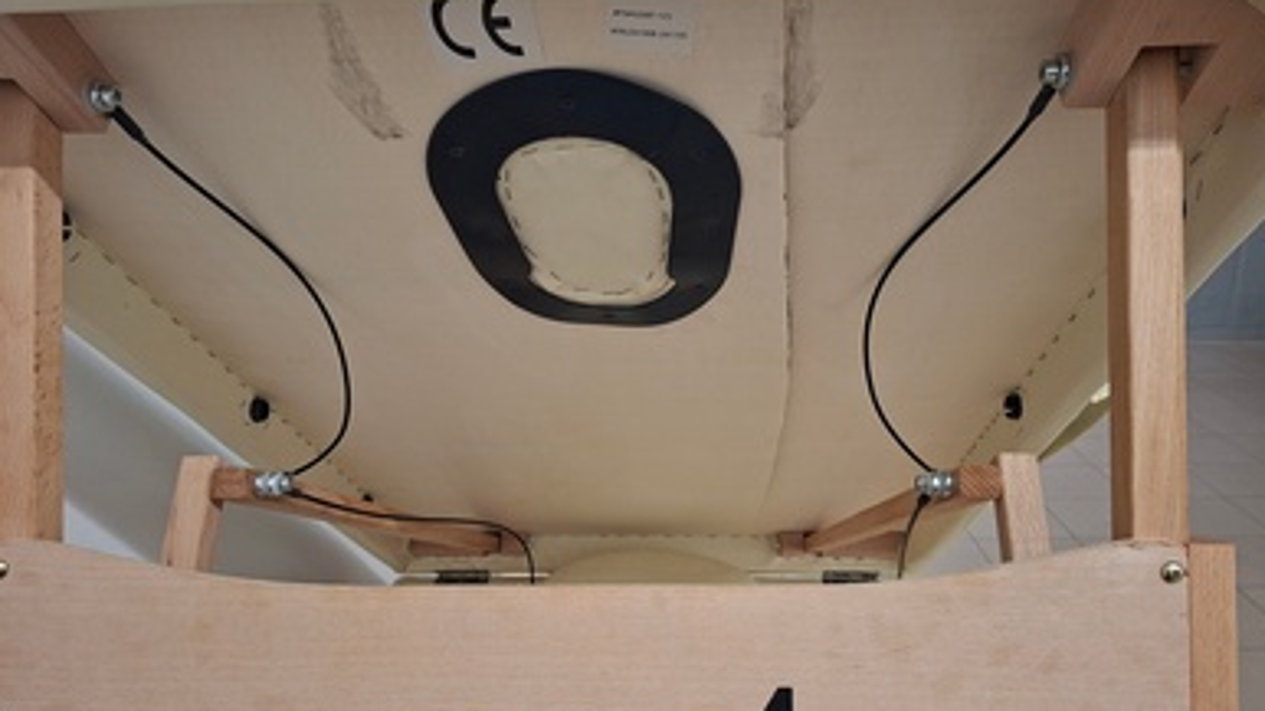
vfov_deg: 44.3
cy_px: 396
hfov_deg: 71.9
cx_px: 649
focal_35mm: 26
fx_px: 872
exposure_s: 1/60
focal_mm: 5.54
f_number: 1.8
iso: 250
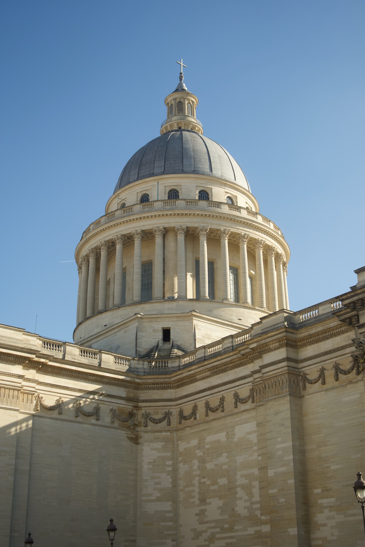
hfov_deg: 28.1
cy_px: 274
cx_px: 182
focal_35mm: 48
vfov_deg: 41.1
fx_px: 730
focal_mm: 32.3
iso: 320
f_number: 5.6
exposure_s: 1/850
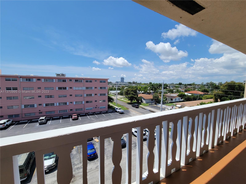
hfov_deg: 106.2
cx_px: 123
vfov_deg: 89.9
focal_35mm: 13
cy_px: 92
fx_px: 92
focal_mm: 2.2
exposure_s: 1/2228
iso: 50
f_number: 2.2
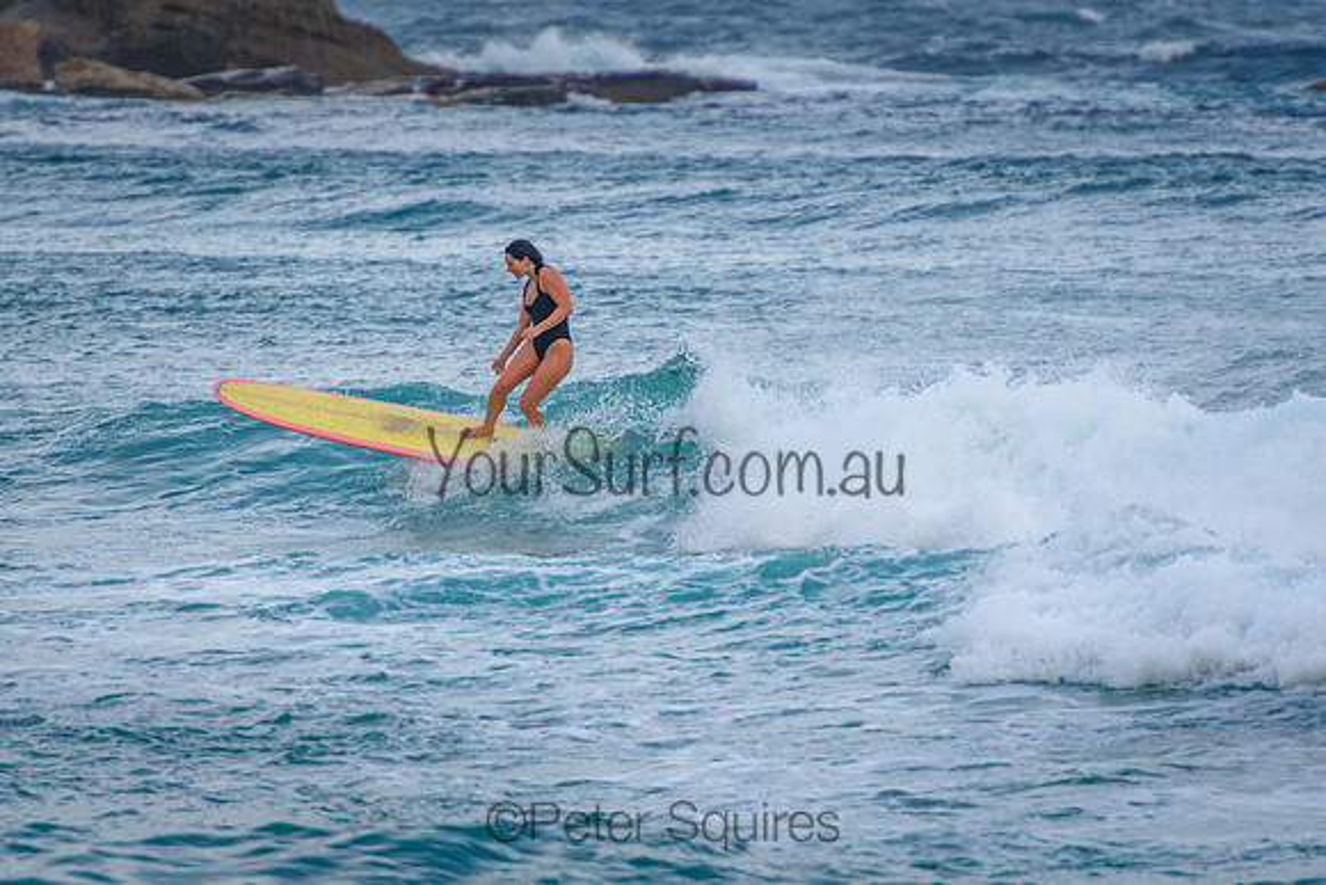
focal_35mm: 615
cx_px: 663
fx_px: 22649
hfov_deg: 3.4
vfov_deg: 2.2
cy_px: 442
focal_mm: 400
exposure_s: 1/1600
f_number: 5.6
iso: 900
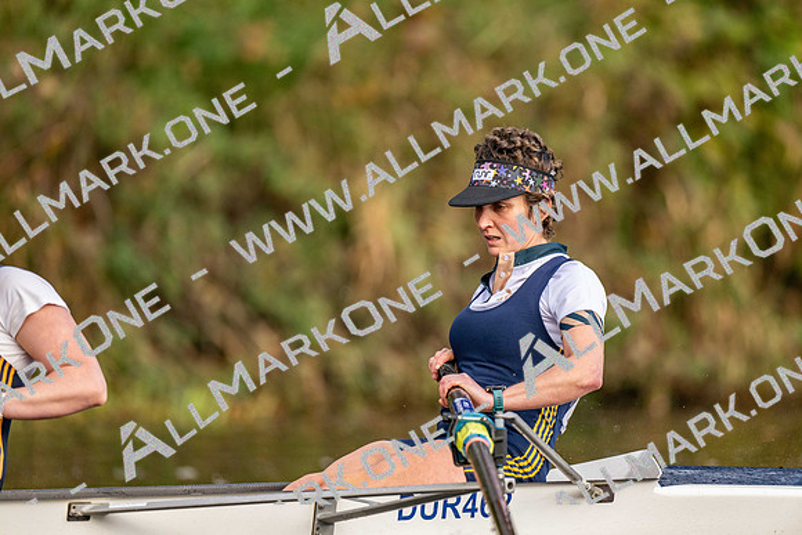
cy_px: 268
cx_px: 401
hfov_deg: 3.4
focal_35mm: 600
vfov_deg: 2.3
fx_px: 13369
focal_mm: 600
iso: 1400
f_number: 4
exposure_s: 1/2500
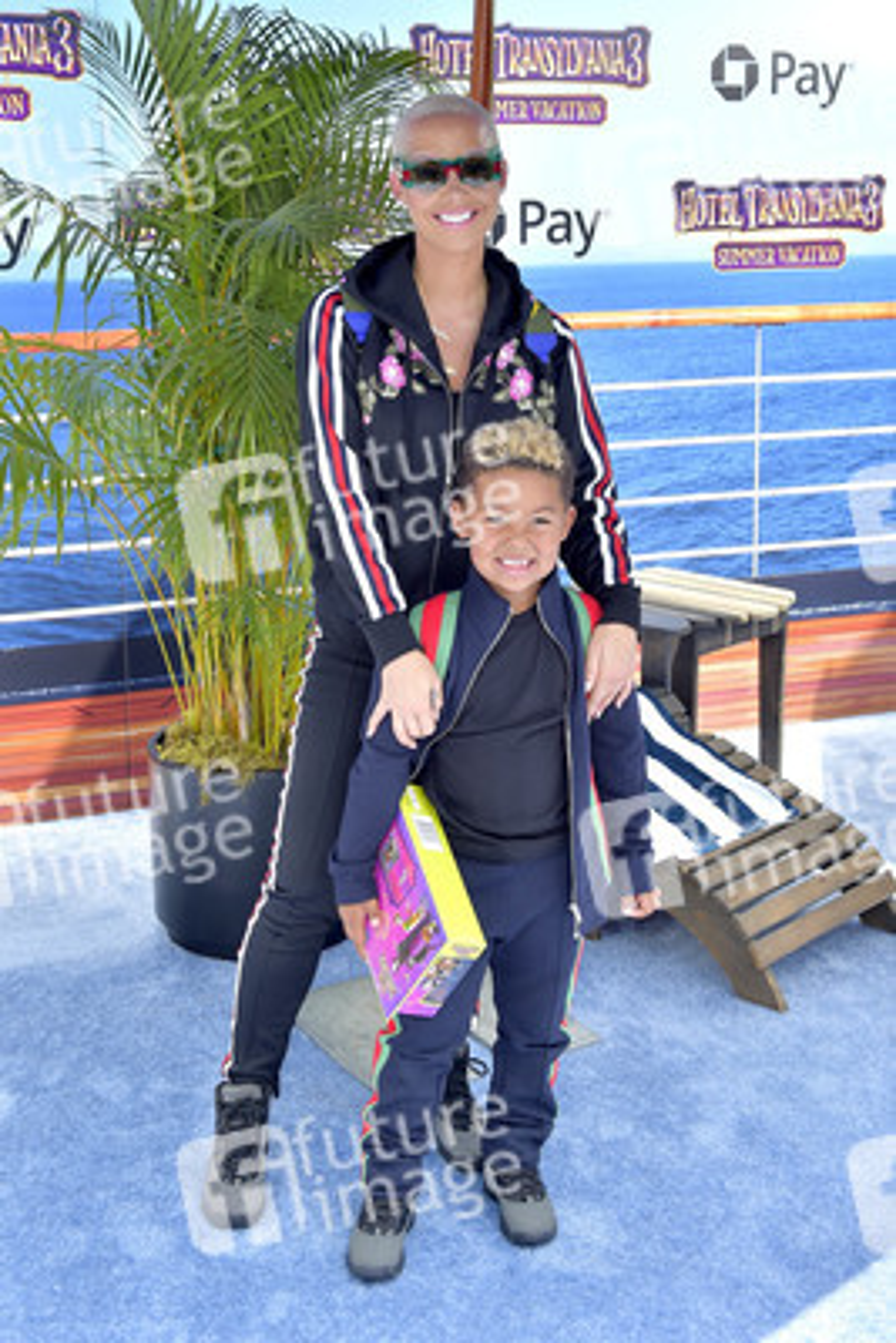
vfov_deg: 50.7
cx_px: 448
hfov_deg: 35.1
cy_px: 672
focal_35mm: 38
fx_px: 1417
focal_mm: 38
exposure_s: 1/250
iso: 200
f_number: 6.3
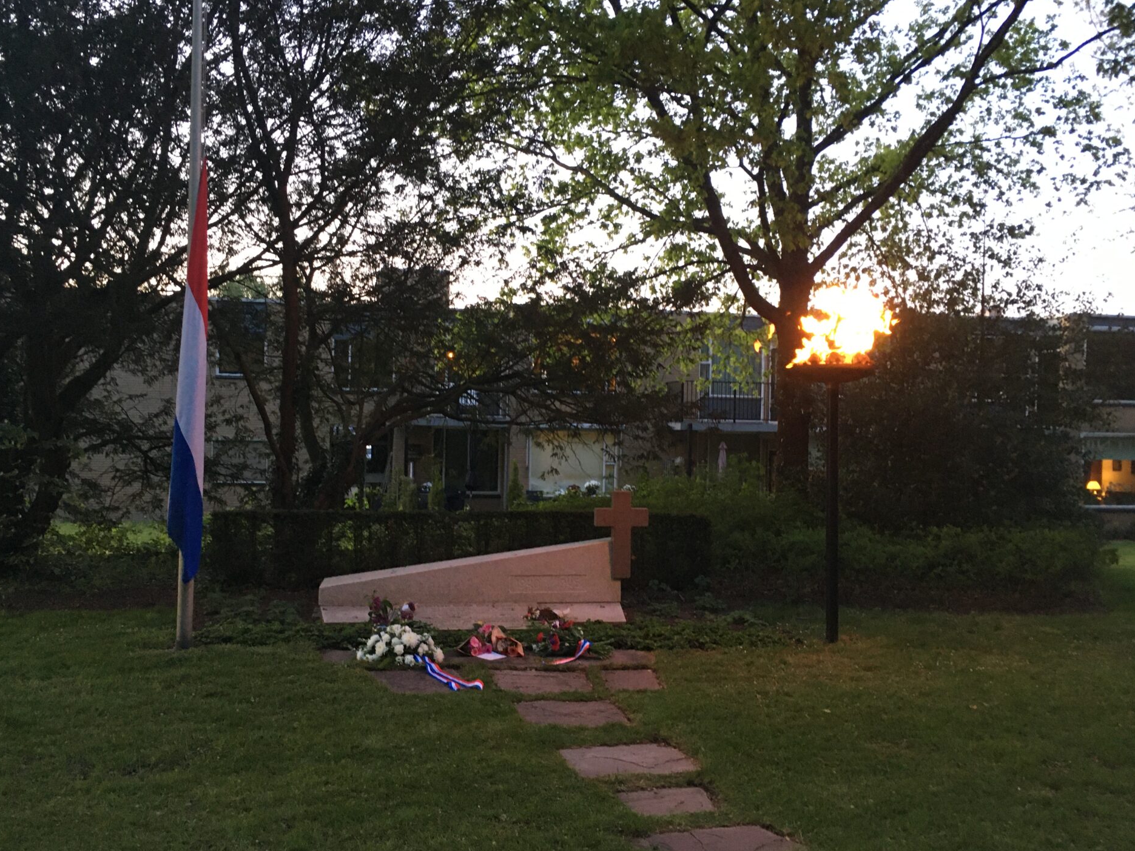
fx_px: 1016
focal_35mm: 31
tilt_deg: +0.1
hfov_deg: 58.3
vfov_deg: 45.4
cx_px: 535
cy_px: 432
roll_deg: -1.6
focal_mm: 4.15
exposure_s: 1/33
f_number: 2.2
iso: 200
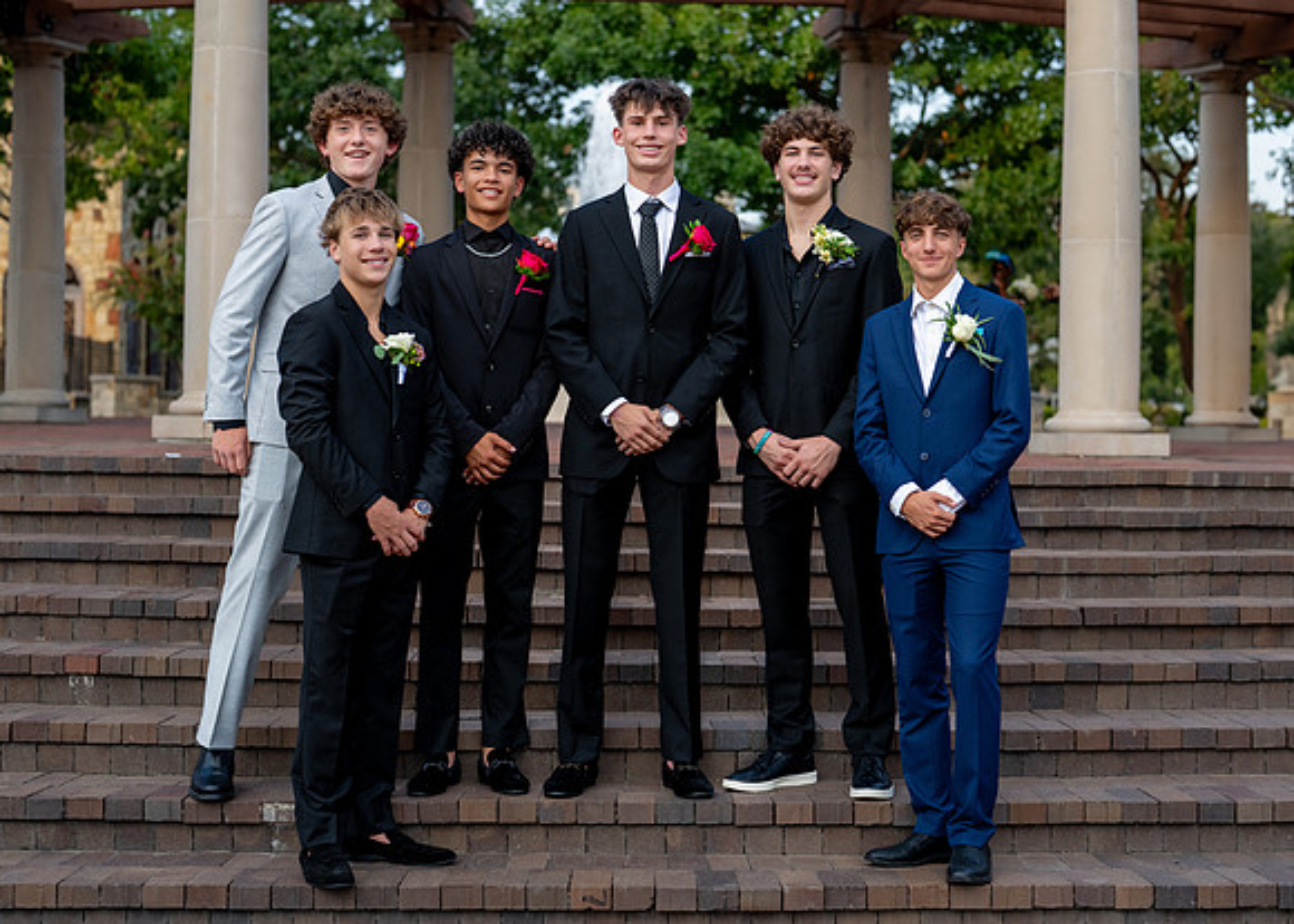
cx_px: 665
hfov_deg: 32.9
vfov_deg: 23.8
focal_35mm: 60
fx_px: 2194
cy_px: 416
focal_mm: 50
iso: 200
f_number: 2.5
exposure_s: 1/640
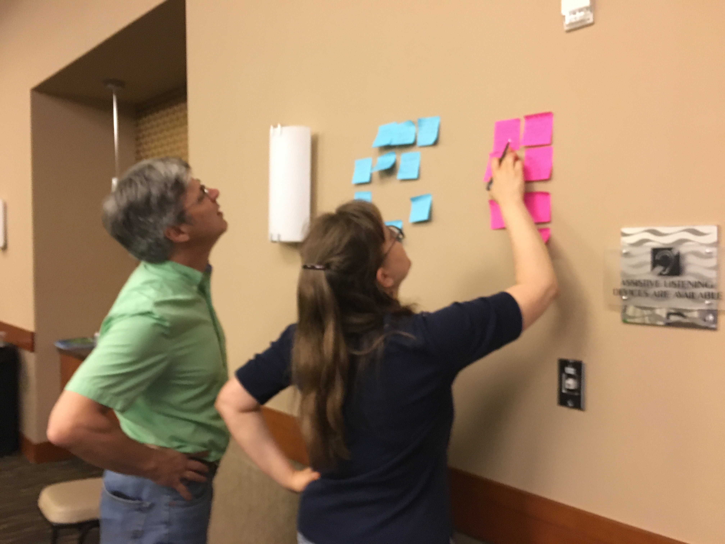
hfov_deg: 61.7
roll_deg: -0.8
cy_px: 272
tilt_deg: -2.2
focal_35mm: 29
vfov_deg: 48.2
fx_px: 607
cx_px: 362
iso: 400
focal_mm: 4.15
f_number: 2.2
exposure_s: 1/15
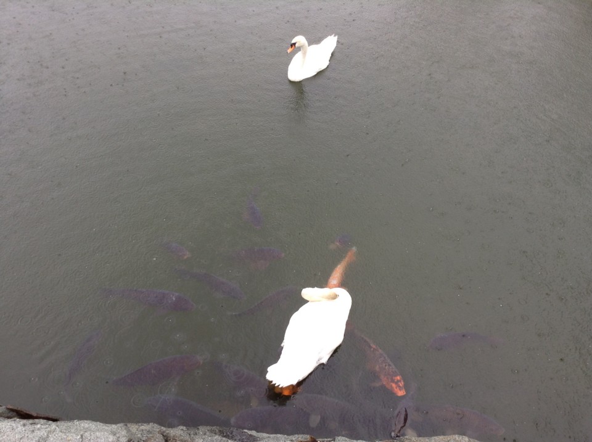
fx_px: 564
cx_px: 296
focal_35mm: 33
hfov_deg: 55.4
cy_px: 221
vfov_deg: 42.8
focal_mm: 3.3
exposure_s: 1/60
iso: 32
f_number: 2.4
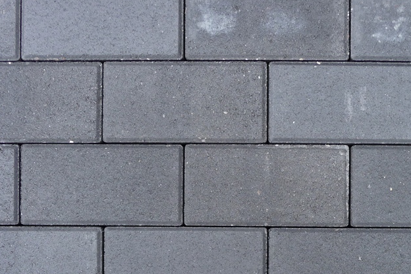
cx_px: 260
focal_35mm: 50
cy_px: 225
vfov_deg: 26.4
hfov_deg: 39.3
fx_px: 571
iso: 100
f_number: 3.4
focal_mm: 5
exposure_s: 1/60
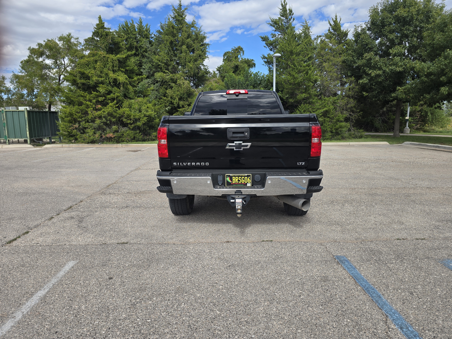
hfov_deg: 73.9
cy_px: 170
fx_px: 300
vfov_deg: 58.9
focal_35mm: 23
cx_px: 226
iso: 12
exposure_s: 1/629
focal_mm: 6.3
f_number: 1.7
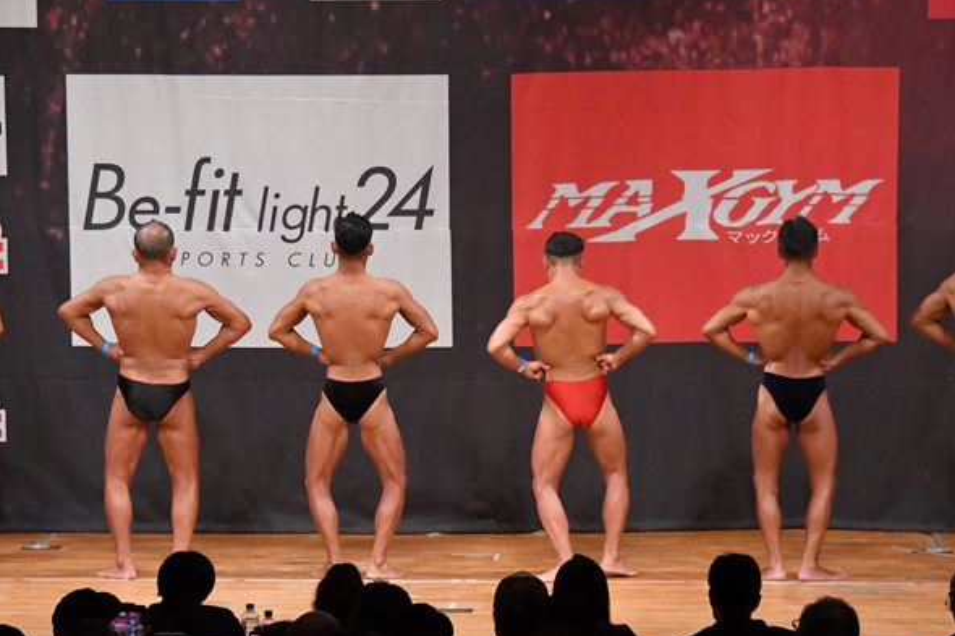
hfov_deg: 10.7
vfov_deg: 7.1
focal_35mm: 193
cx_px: 341
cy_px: 375
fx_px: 5118
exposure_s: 1/400
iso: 7200
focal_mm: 98
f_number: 5.6
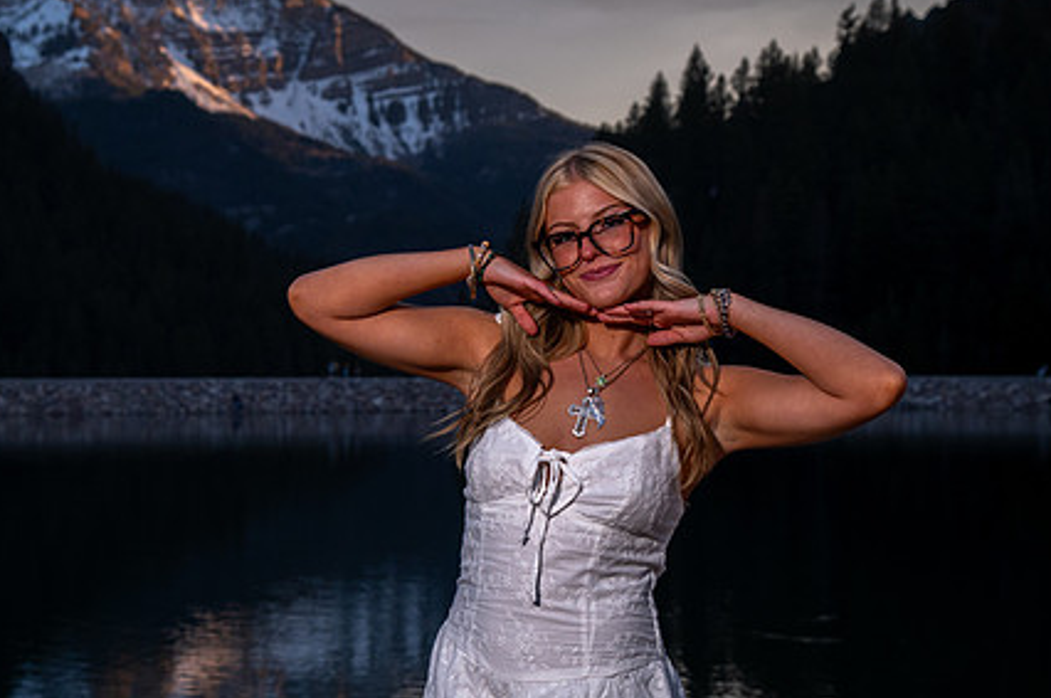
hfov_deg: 25.0
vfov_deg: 16.8
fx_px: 2362
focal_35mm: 81
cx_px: 397
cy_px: 345
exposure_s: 1/250
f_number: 6.3
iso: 800
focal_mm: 58
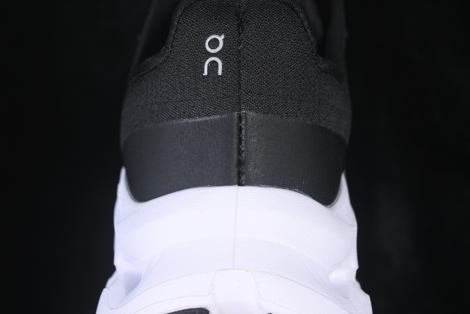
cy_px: 157
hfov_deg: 27.0
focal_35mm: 75
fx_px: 979
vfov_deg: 18.2
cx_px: 235
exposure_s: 1/60
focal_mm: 50
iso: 160
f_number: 6.3
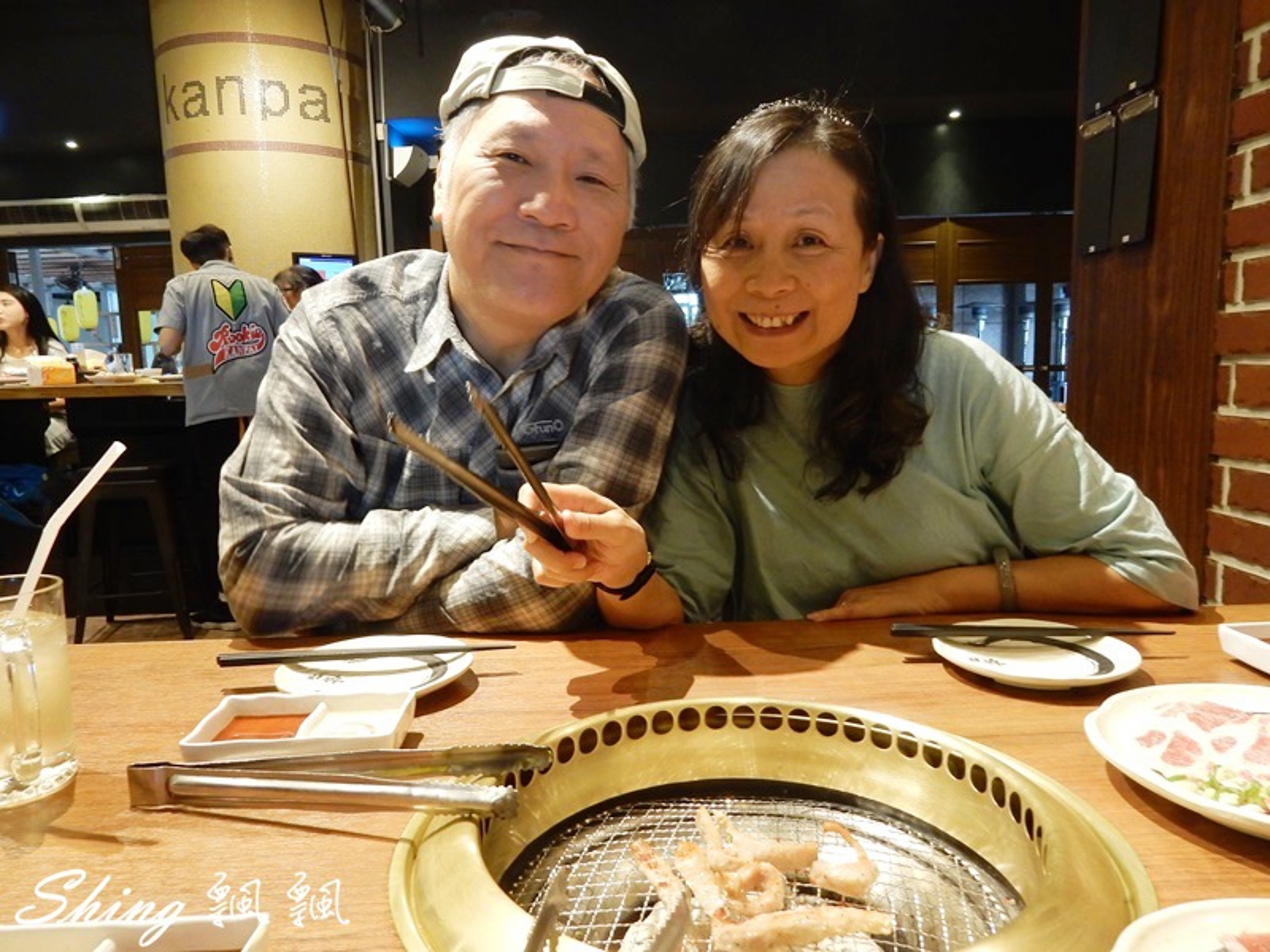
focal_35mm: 25
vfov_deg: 54.9
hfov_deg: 69.4
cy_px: 476
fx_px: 917
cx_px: 635
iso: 400
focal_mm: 4.5
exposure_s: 1/13
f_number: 3.7
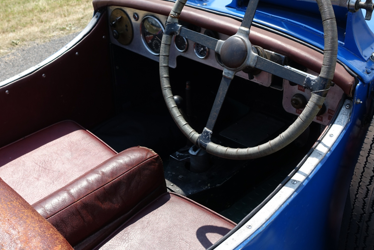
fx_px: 478
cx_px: 167
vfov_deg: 29.2
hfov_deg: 42.7
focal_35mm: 46
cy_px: 102
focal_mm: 12.35
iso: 125
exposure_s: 1/640
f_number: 4
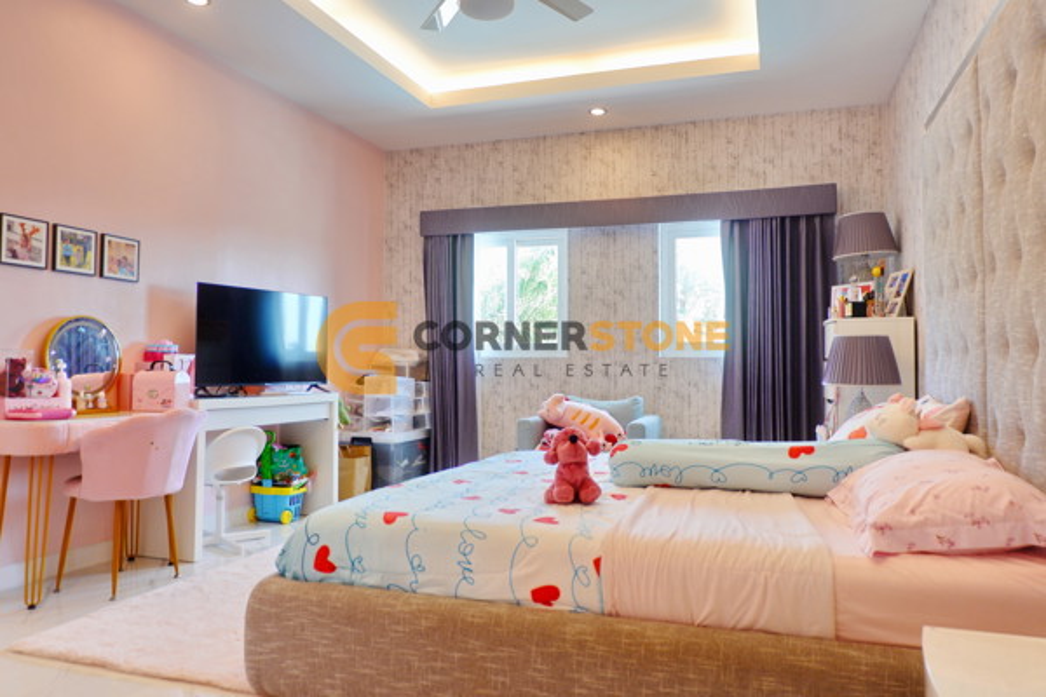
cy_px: 348
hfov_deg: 73.7
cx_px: 523
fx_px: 697
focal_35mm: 24
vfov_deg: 53.1
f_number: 3.5
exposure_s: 1/60
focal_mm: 16
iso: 200
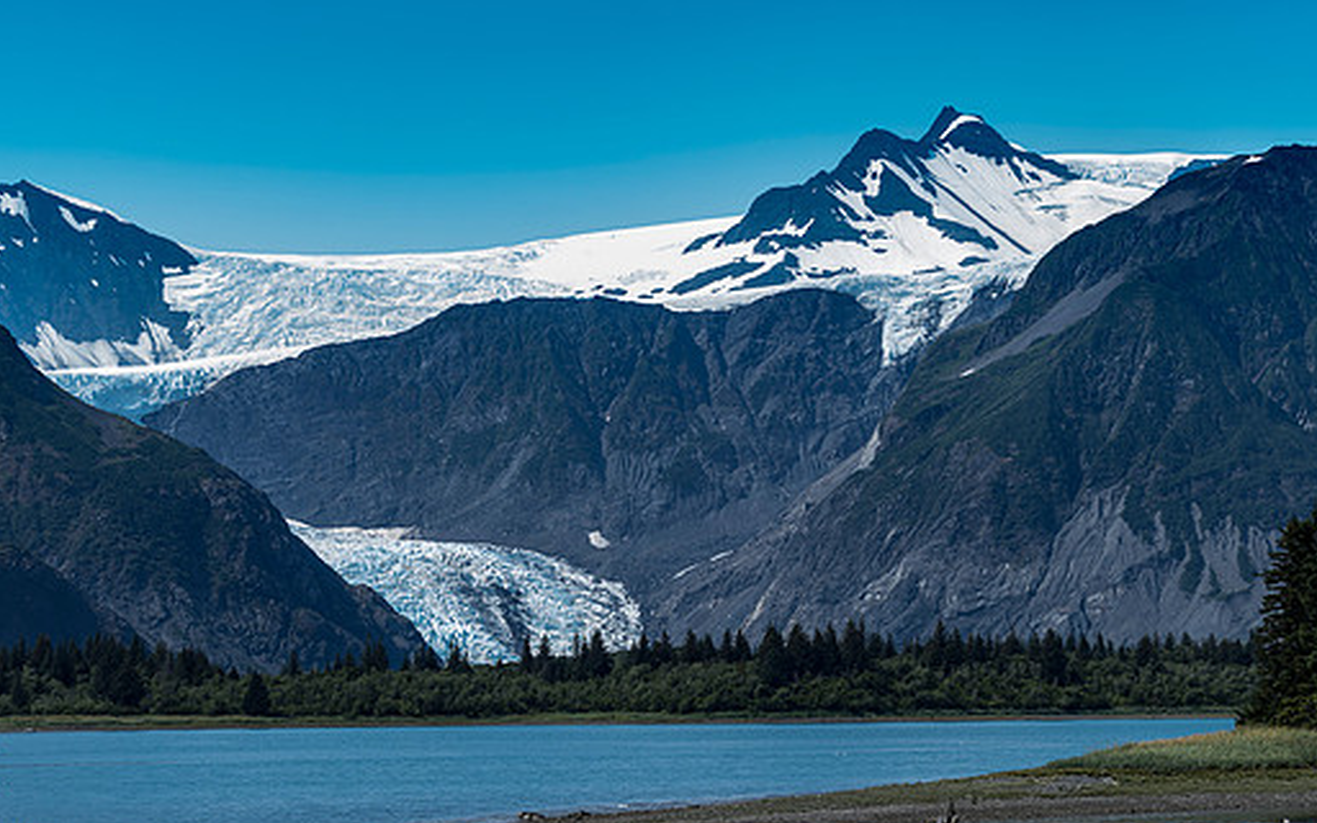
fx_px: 3446
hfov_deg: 21.6
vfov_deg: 13.6
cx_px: 656
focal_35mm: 96
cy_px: 493
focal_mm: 40
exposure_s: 1/250
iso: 64
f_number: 5.6
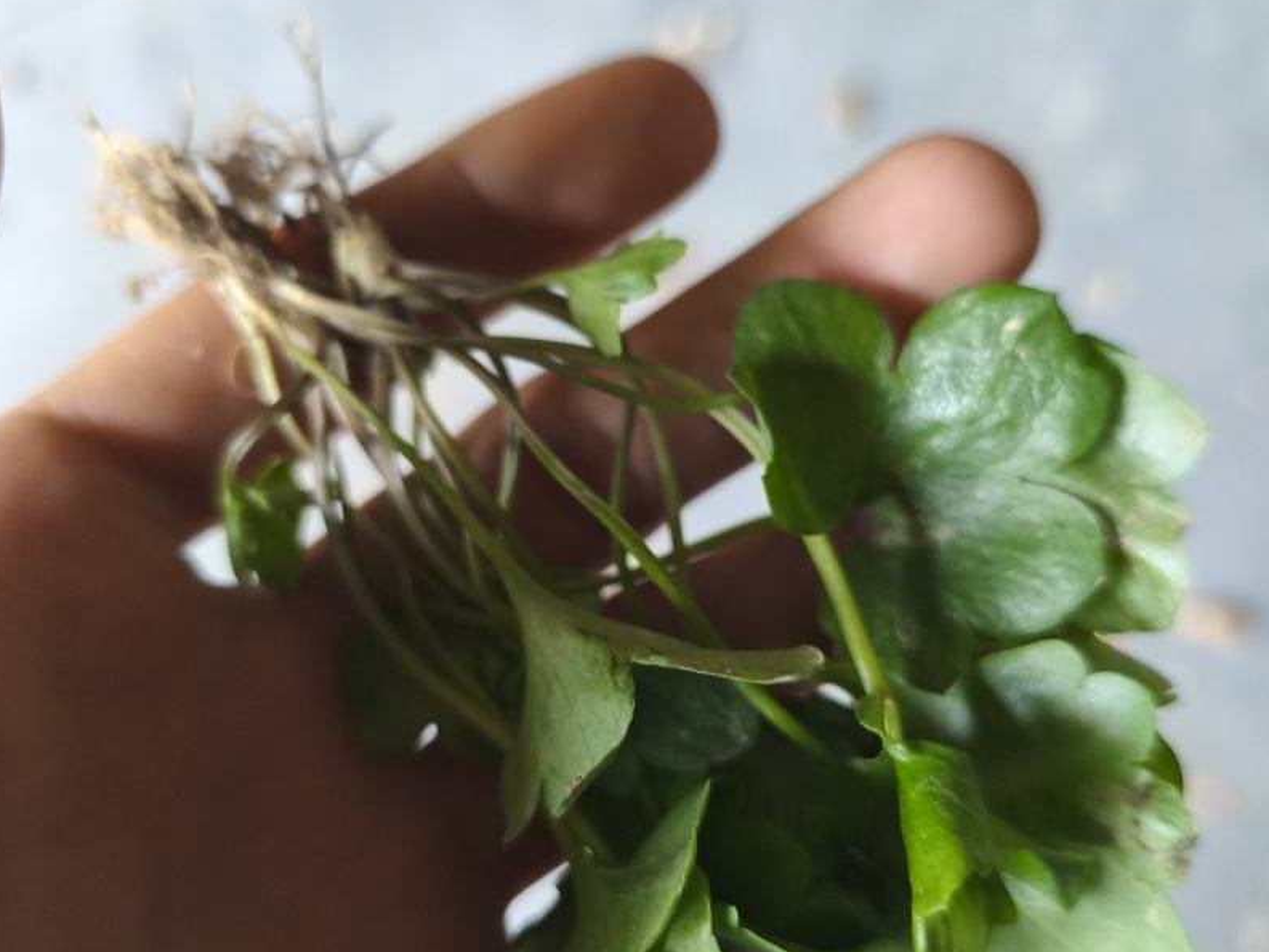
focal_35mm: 31
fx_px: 1136
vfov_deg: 45.4
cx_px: 633
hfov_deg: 58.4
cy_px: 502
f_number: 1.6
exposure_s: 1/231
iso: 2000
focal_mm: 5.84
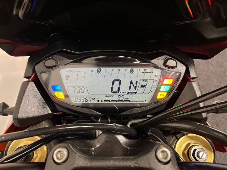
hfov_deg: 67.3
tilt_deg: -47.5
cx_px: 114
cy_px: 85
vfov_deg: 53.1
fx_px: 170
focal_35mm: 26
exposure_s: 1/49
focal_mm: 5.1
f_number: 1.6
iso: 400
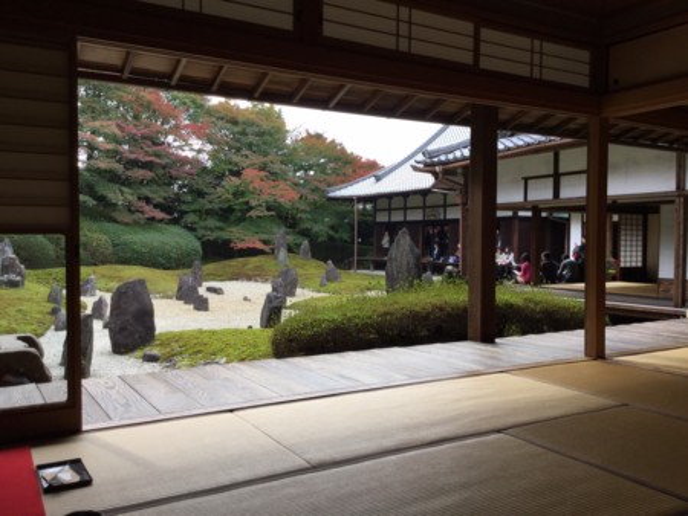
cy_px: 258
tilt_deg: -3.2
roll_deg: -1.5
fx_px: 616
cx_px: 344
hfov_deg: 58.3
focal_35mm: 31
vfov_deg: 45.5
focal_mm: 3.3
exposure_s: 1/156
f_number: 2.4
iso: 25
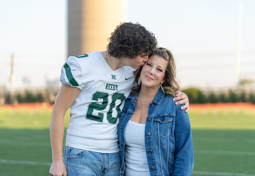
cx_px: 132
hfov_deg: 19.4
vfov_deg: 13.4
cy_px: 88
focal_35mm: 104
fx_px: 747
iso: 100
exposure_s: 1/320
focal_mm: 102
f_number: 2.8
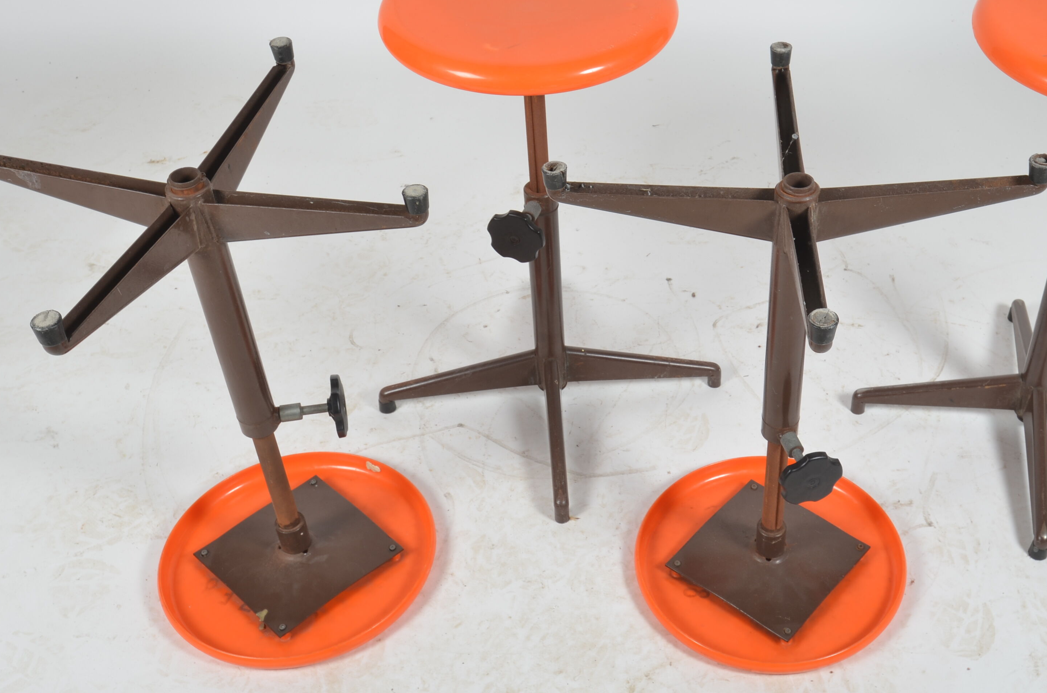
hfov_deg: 42.6
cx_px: 641
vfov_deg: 29.1
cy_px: 331
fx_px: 1335
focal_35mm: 46
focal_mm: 24
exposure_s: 1/125
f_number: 11
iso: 100
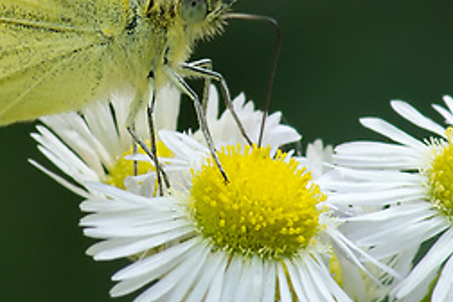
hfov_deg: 3.0
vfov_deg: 2.0
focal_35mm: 682
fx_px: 8584
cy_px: -10
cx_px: 162
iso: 200
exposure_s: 1/160
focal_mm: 185
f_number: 16
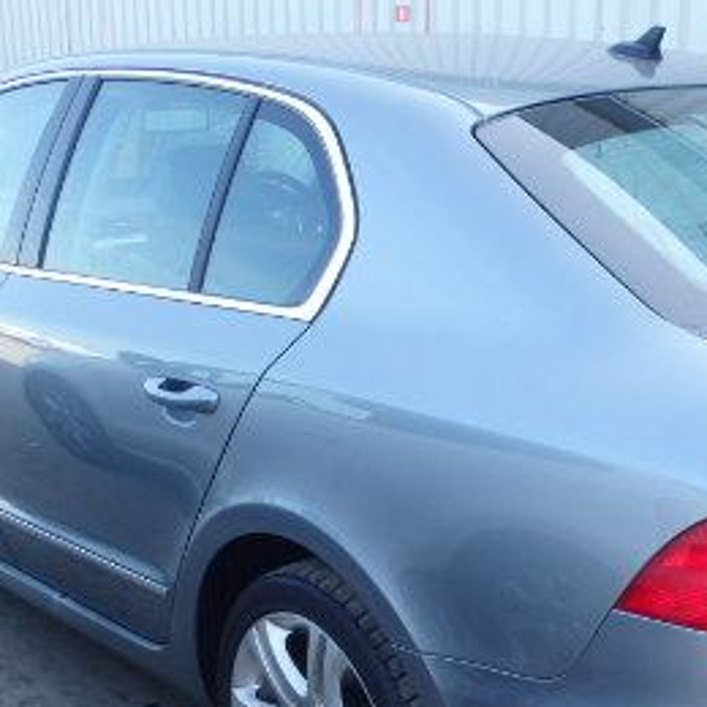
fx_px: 1410
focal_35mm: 61
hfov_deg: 27.8
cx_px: 522
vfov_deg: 27.7
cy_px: 544
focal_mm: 5
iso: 125
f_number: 3.9
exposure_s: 1/100
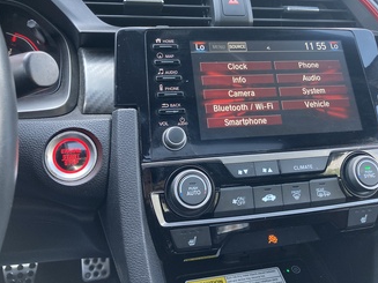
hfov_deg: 51.3
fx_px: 393
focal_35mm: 36
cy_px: 103
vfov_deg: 39.3
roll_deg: -2.2
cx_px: 210
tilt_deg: -14.4
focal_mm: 3.99
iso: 80
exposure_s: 1/76
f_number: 1.8
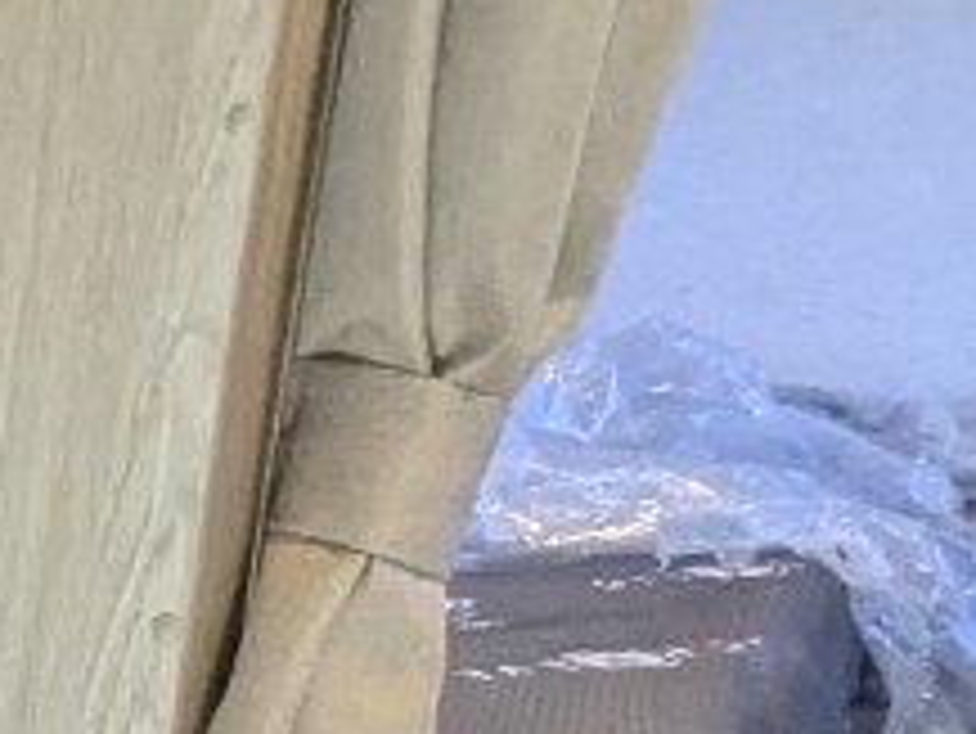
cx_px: -992
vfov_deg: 12.0
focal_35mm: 103
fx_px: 2906
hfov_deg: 15.3
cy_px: 1666
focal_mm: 2.35
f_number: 2.2
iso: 229
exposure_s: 1/130
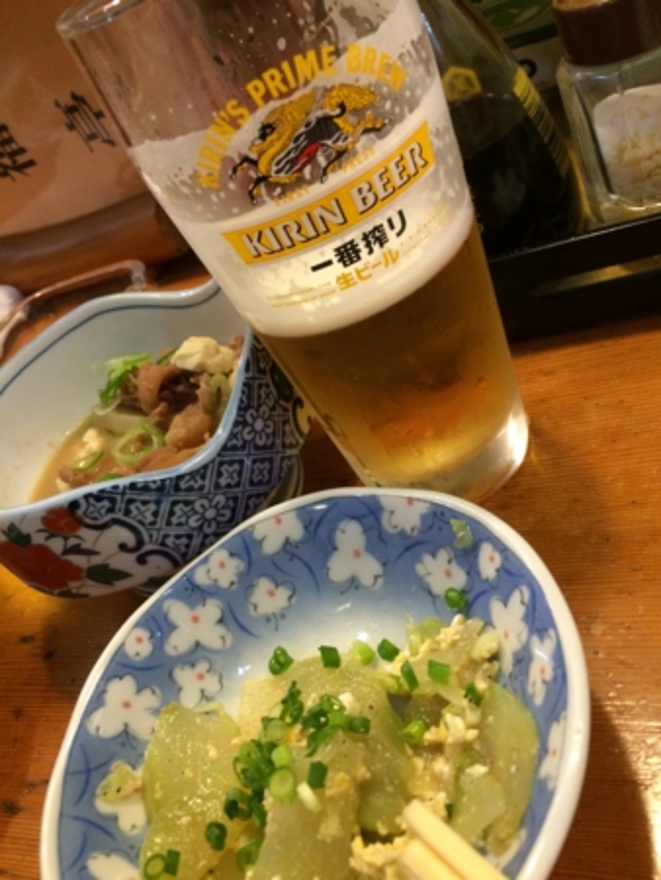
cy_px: 440
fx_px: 738
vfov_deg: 61.6
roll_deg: +33.1
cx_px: 330
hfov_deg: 48.3
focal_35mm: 29
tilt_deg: -36.1
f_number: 2.2
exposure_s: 1/33
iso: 250
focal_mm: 4.15
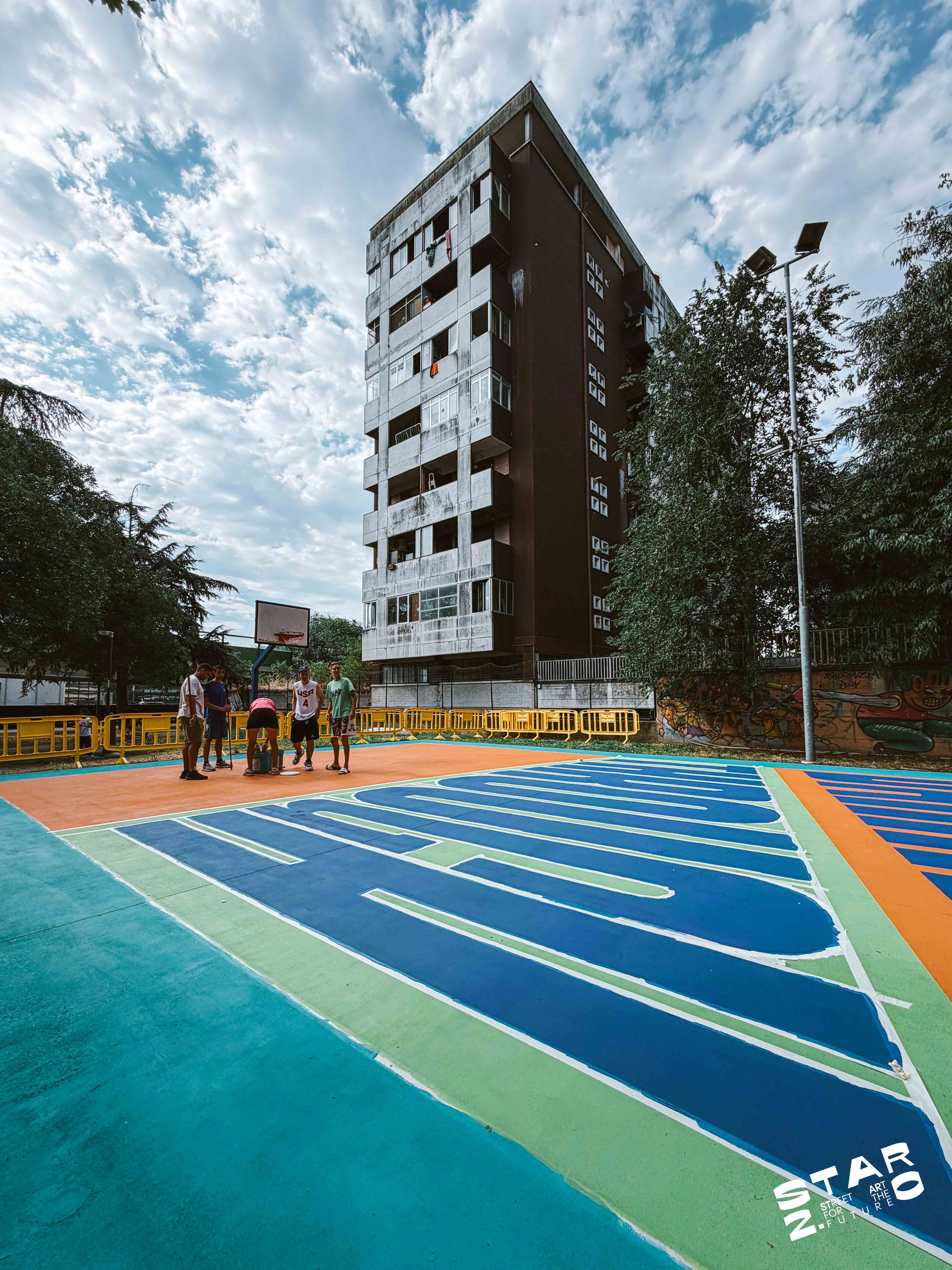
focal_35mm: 14
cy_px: 635
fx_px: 513
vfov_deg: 102.1
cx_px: 476
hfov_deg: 85.7
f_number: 2.2
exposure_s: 1/800
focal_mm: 2.22
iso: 25
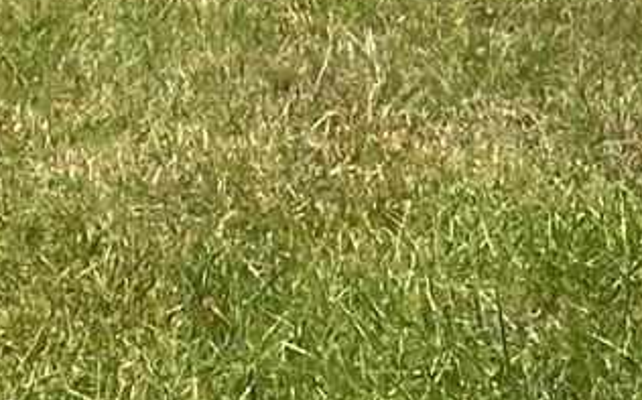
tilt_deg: -9.5
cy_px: 814
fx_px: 5770
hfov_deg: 6.3
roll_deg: +1.3
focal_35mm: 330
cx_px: -242
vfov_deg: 3.9
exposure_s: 1/3367
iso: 64
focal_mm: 6.86
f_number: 1.78
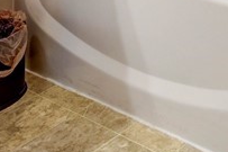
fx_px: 475
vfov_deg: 13.7
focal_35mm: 75
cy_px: -201
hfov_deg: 19.2
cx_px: 427
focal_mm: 14
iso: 400
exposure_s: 1/10
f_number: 8
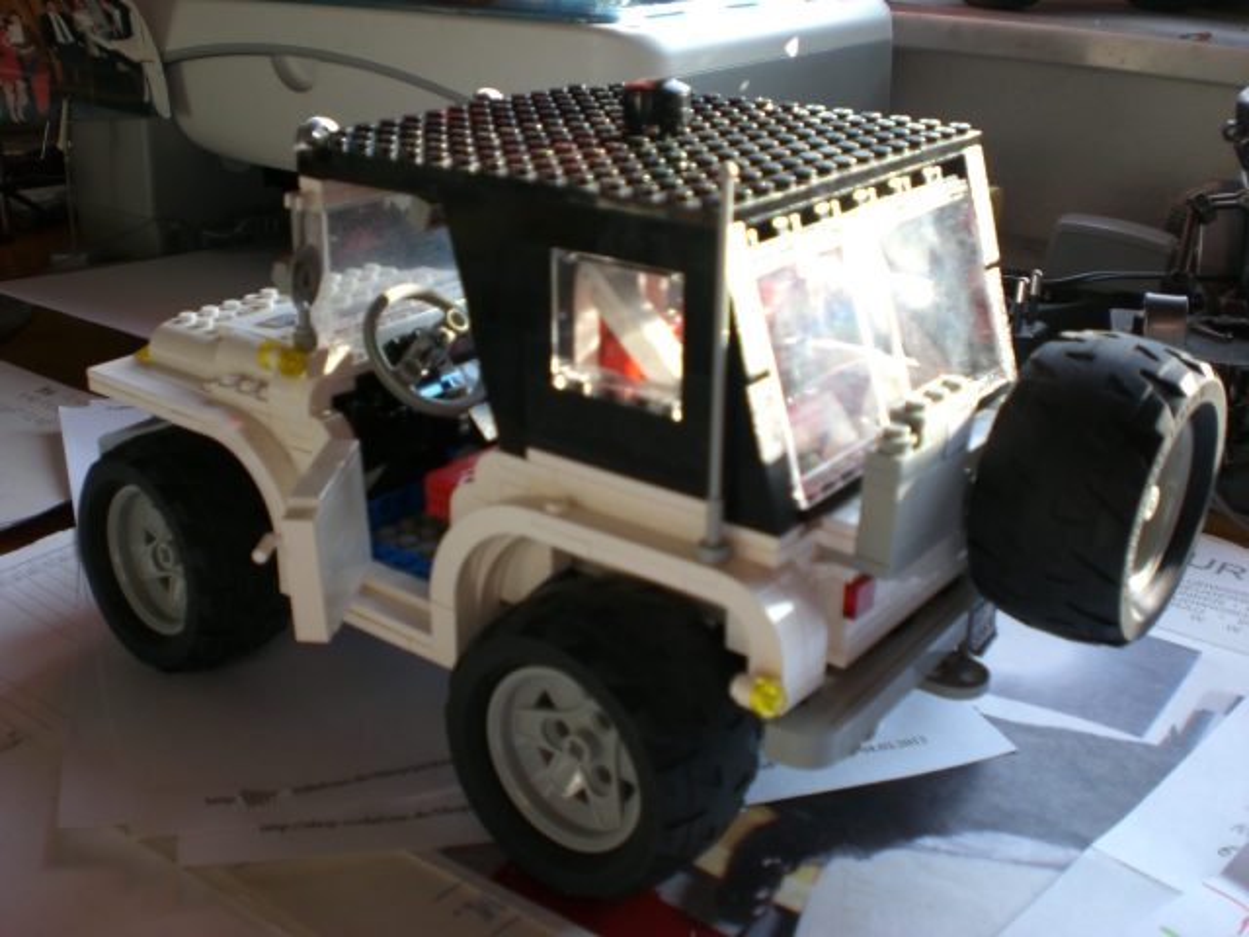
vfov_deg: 37.7
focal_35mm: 38
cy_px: 468
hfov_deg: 49.0
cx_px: 624
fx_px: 1371
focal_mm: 6.3
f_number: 3.1
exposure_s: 1/100
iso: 50
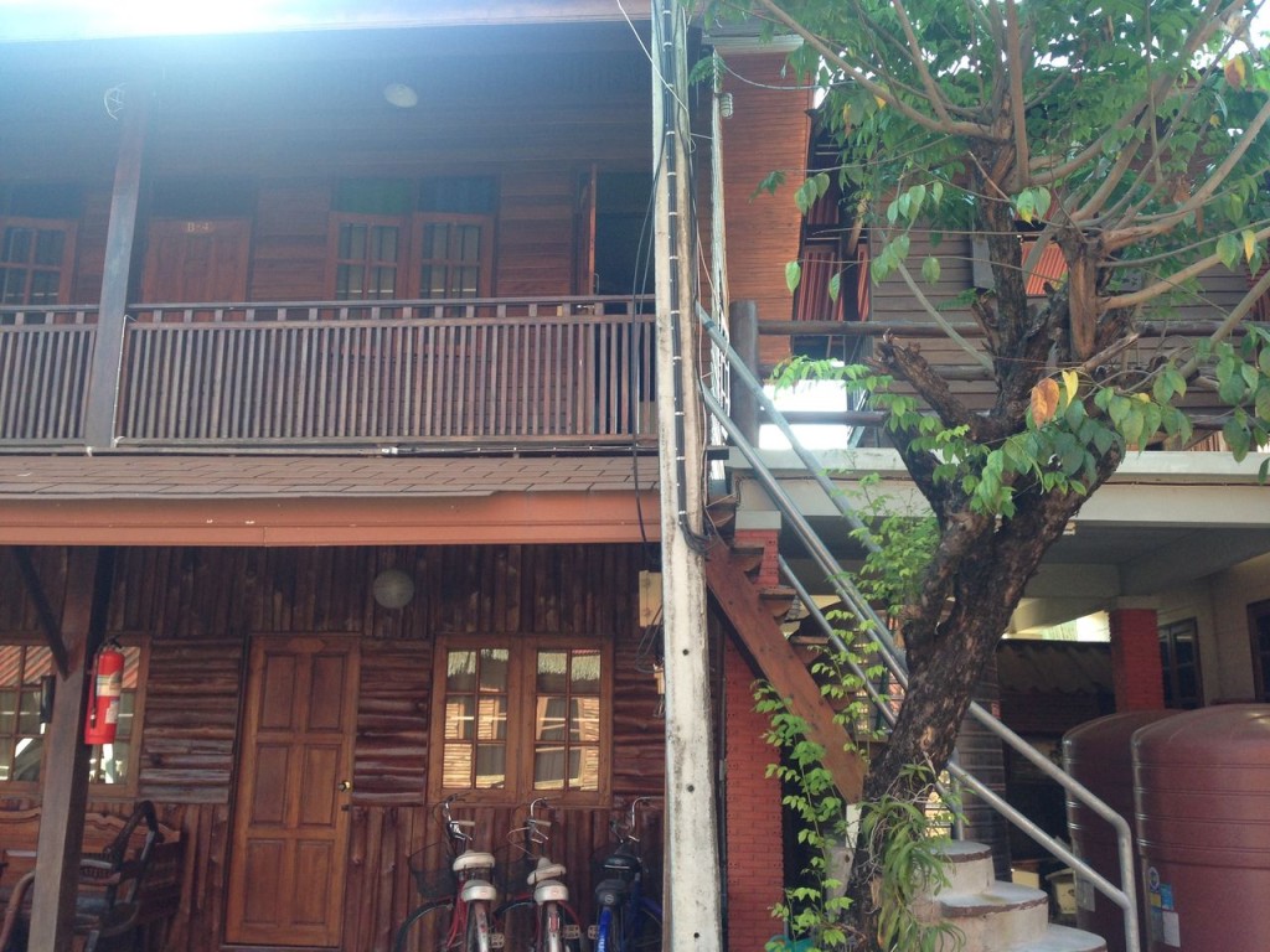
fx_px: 1211
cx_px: 635
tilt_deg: +11.9
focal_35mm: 33
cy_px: 476
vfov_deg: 42.9
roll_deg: +0.0
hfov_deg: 55.4
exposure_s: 1/120
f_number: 2.4
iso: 64
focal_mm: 4.12
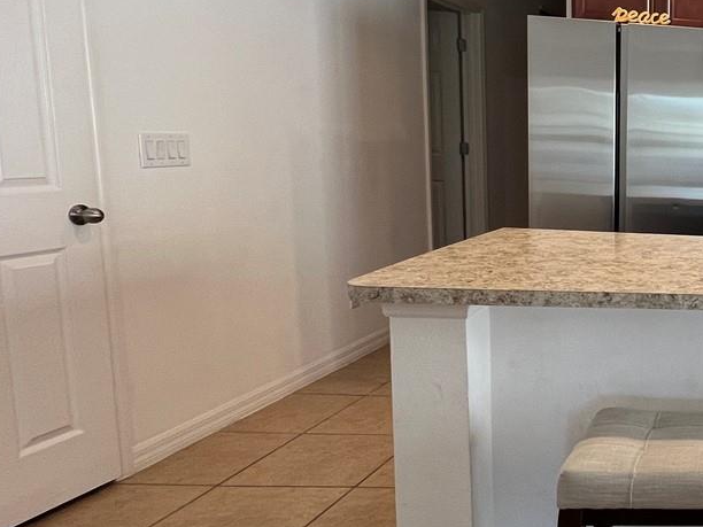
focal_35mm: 34
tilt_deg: -8.9
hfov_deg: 38.7
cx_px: 855
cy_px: 254
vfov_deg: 41.8
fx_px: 690
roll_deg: -3.1
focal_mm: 1.57
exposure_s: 1/120
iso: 160
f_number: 1.8
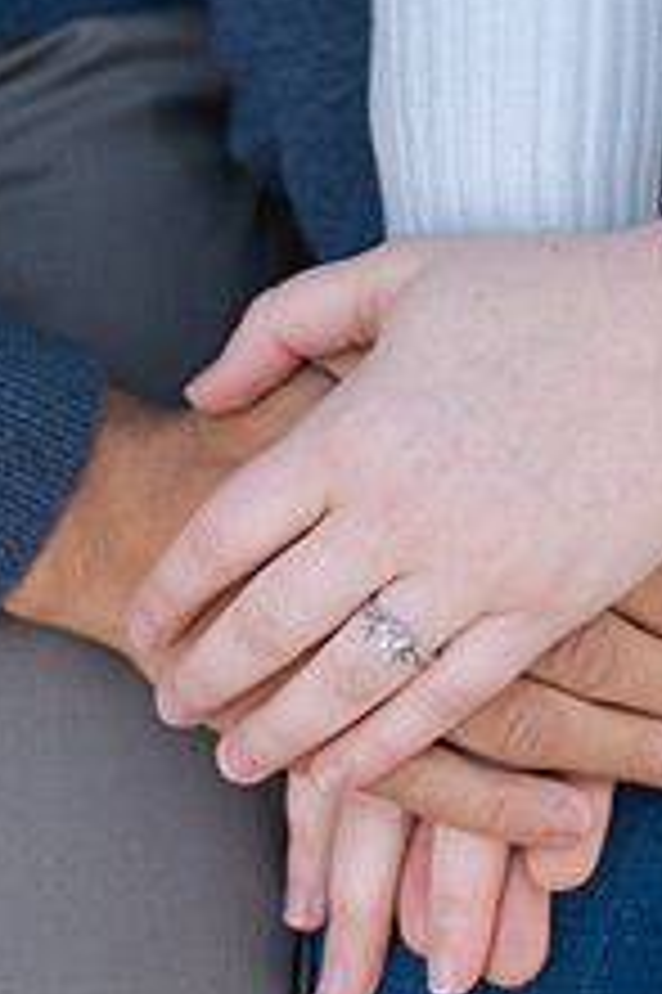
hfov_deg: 13.4
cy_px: 616
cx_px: 421
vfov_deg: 20.0
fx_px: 2818
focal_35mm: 102
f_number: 3.5
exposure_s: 1/500
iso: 720
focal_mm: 50
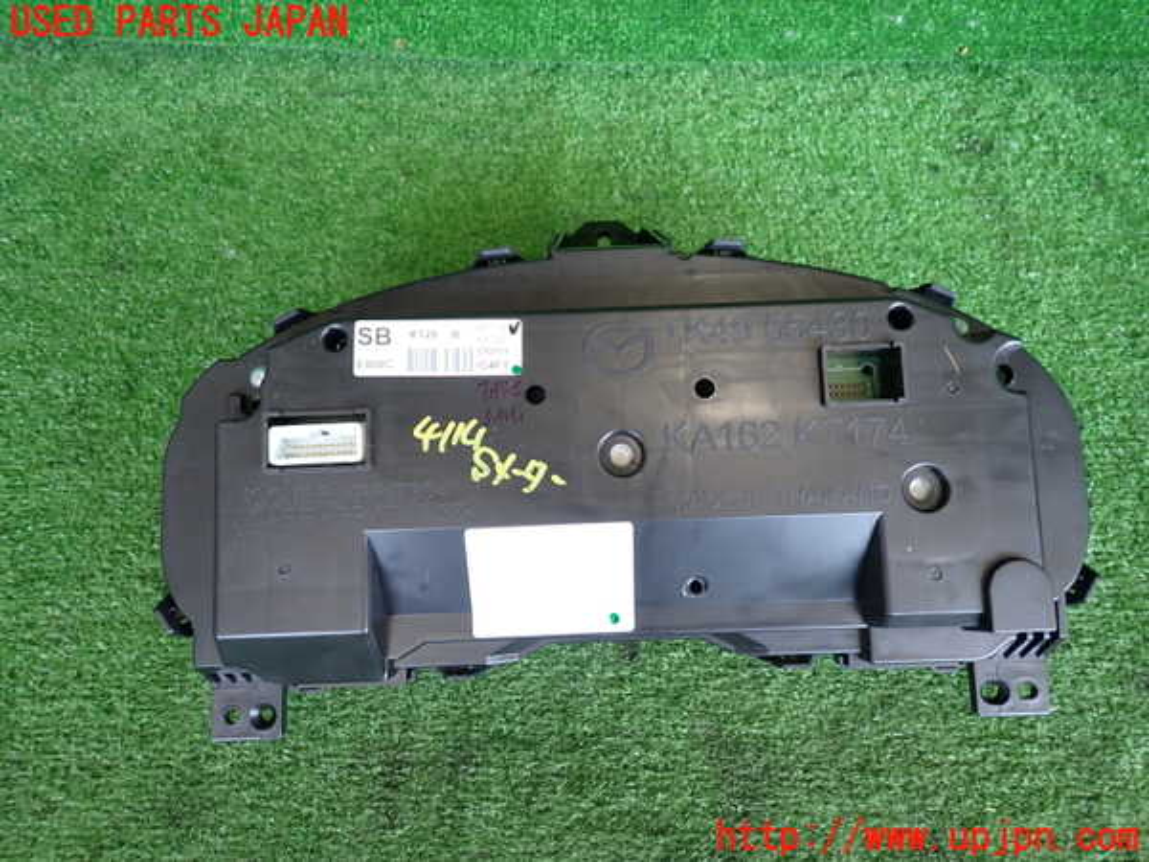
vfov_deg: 54.9
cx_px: 574
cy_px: 431
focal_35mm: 25
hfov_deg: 69.4
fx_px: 830
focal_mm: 4.5
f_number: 2
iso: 200
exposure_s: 1/60
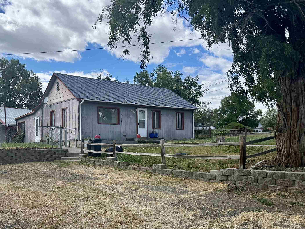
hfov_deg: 51.7
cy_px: 140
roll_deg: -0.3
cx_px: 102
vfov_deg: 40.5
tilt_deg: +2.7
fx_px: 308
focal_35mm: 35
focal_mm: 6.76
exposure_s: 1/4673
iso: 100
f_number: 1.78
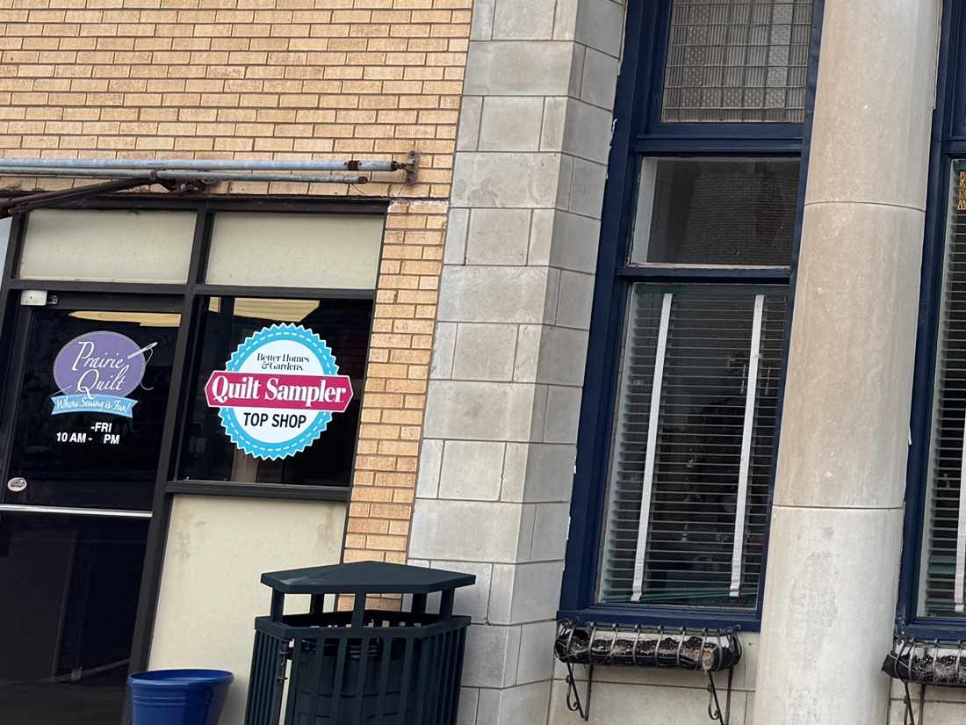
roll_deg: -3.6
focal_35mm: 67
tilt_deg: +11.0
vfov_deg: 21.5
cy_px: 87
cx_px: 1293
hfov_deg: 24.7
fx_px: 1870
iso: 64
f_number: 1.78
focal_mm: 6.76
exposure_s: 1/257
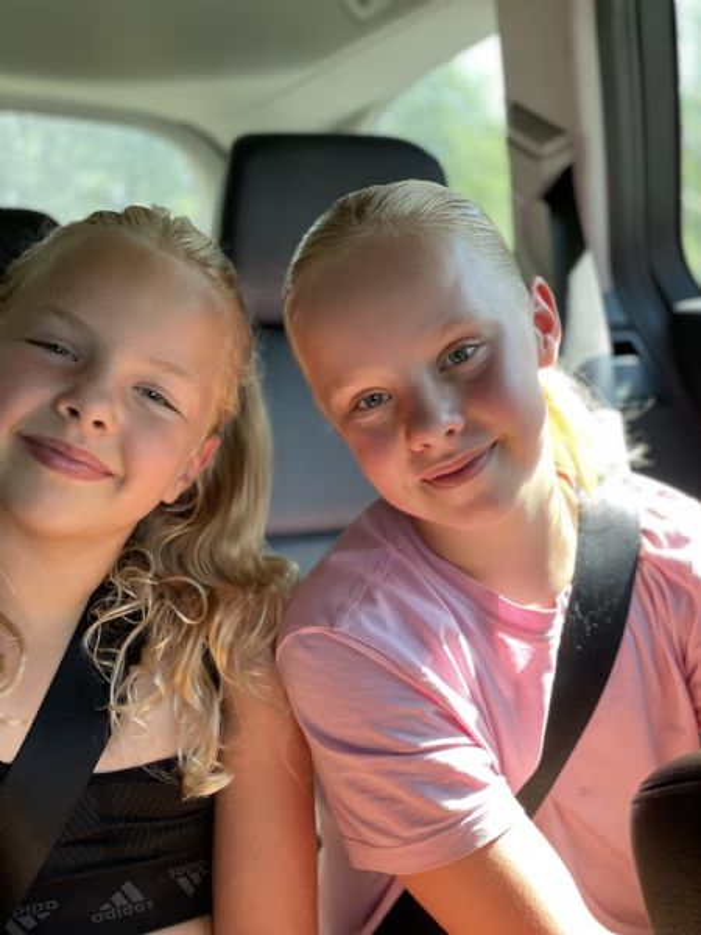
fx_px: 1404
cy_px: 468
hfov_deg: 28.0
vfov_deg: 36.8
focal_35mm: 52
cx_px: 350
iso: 64
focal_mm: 6
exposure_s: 1/122
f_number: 2
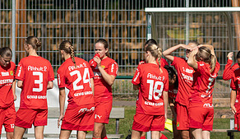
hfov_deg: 2.1
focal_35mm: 998
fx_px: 6396
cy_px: 112
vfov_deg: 1.2
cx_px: 155
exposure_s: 1/3200
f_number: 3.2
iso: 100
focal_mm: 300
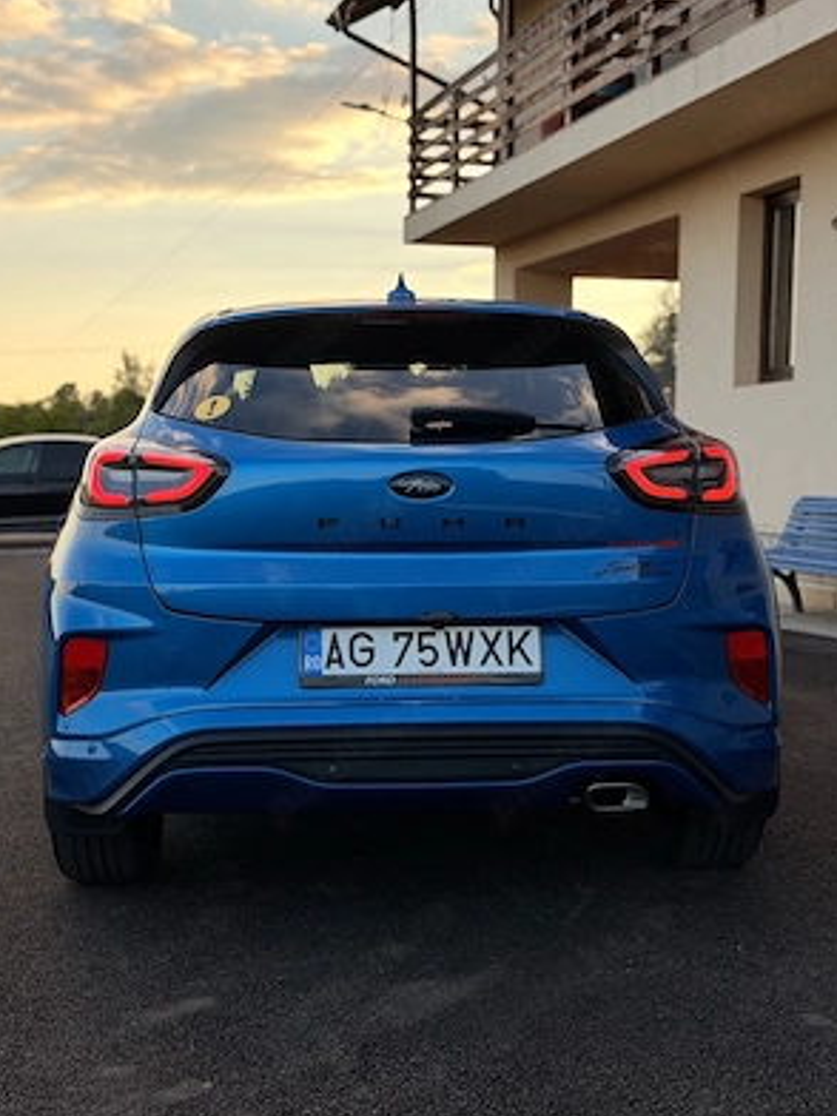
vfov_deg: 38.9
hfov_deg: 29.7
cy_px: 564
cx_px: 416
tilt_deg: -4.2
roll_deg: -1.1
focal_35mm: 49
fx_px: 1580
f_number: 1.78
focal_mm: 6.76
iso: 64
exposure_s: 1/646
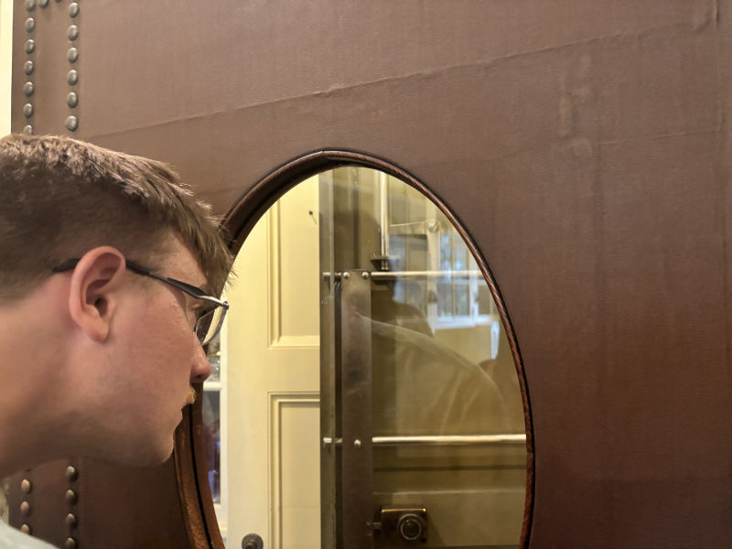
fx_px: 550
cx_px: 366
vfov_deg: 53.1
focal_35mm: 26
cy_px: 274
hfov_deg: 67.3
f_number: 1.6
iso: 640
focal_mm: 6
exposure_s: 1/30
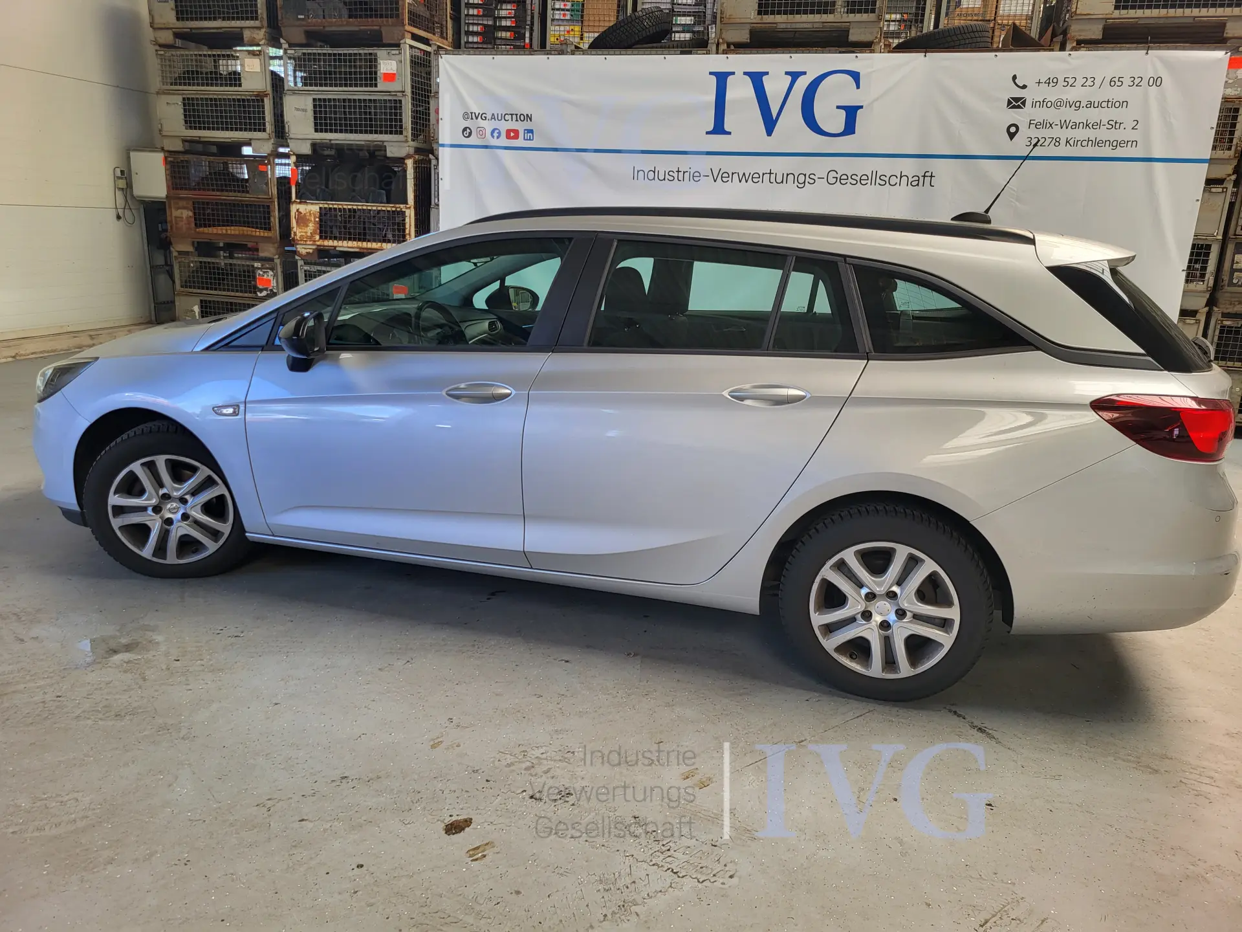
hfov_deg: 67.3
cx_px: 621
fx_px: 933
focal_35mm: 26
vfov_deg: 53.1
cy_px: 466
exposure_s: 1/100
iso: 50
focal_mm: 5.4
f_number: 1.8
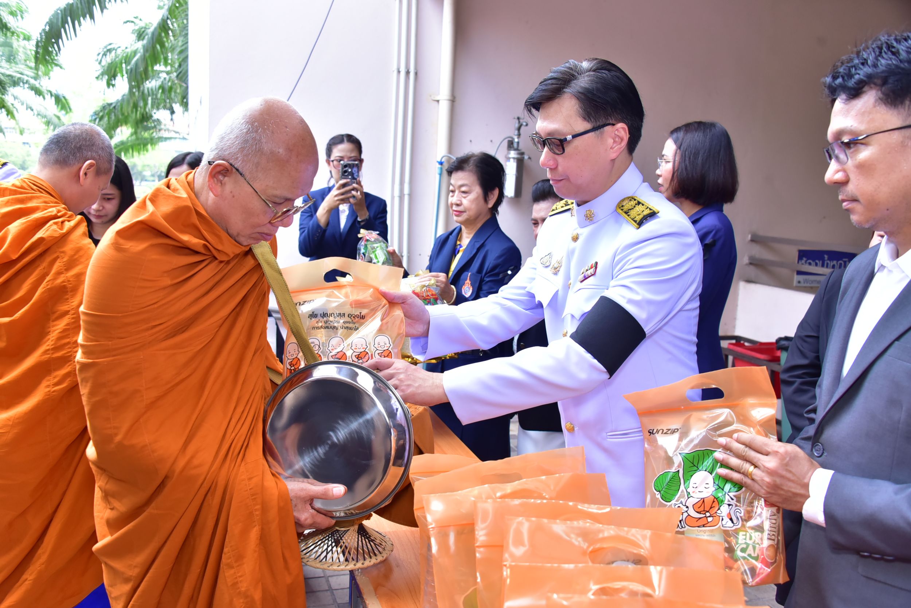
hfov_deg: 55.8
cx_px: 456
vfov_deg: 38.9
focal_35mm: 34
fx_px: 861
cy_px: 304
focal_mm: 34
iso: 1250
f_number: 5.6
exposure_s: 1/200
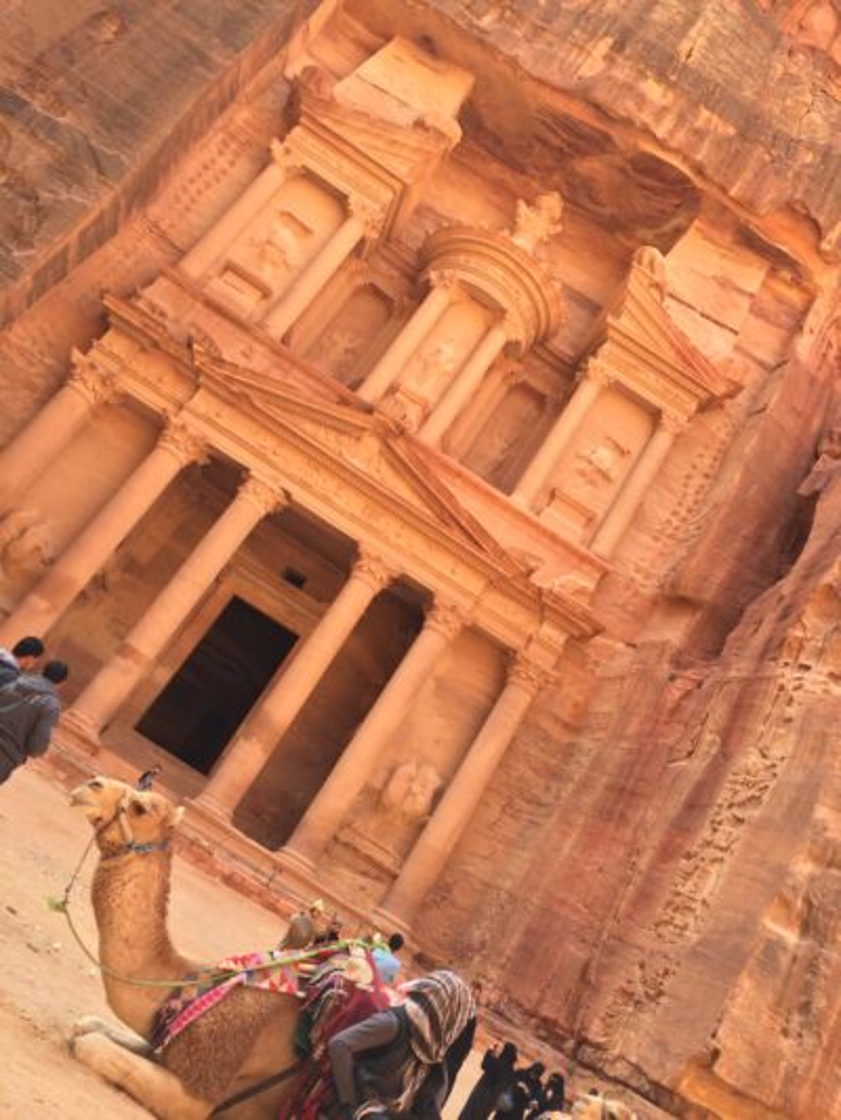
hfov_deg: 46.8
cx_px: 420
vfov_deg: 60.0
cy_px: 560
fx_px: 971
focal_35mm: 30
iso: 32
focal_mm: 4.12
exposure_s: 1/149
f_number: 2.2
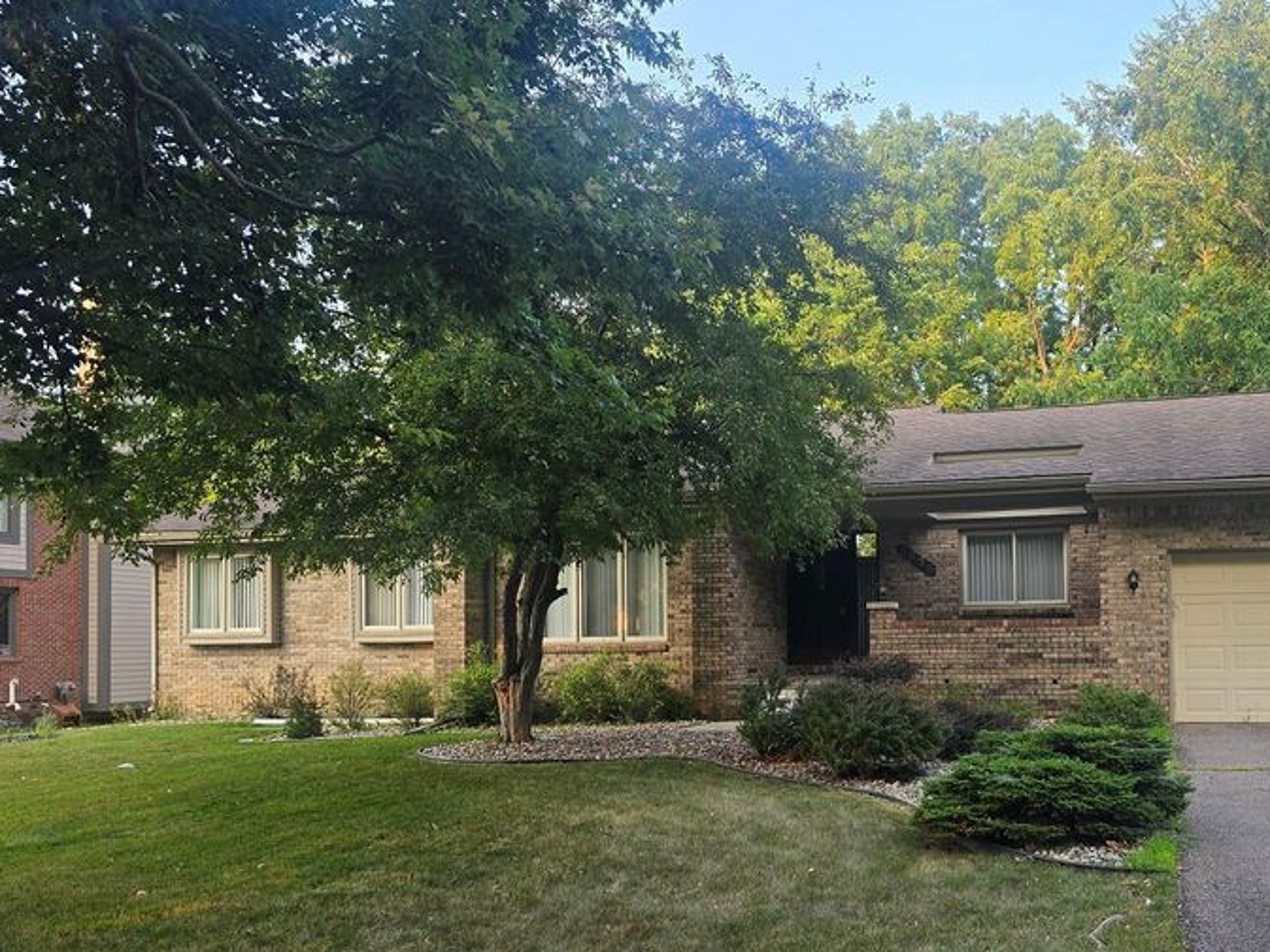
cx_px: 840
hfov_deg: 51.7
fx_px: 1284
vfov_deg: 40.3
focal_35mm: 35
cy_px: 626
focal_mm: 6.3
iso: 25
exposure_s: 1/180
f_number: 1.7
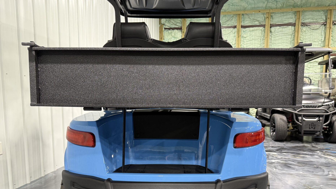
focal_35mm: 27
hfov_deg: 69.9
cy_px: 125
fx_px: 241
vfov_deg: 42.4
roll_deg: -0.5
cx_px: 168
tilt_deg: -5.4
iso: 200
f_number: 1.78
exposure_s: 1/60
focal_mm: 6.76
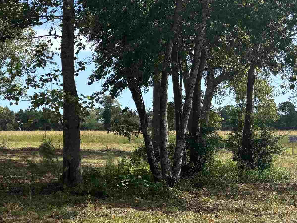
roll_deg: +0.8
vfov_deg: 21.9
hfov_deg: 27.0
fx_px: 575
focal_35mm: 67
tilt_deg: +4.6
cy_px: 83
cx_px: -17
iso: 50
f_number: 1.6
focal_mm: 5.96
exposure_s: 1/1543
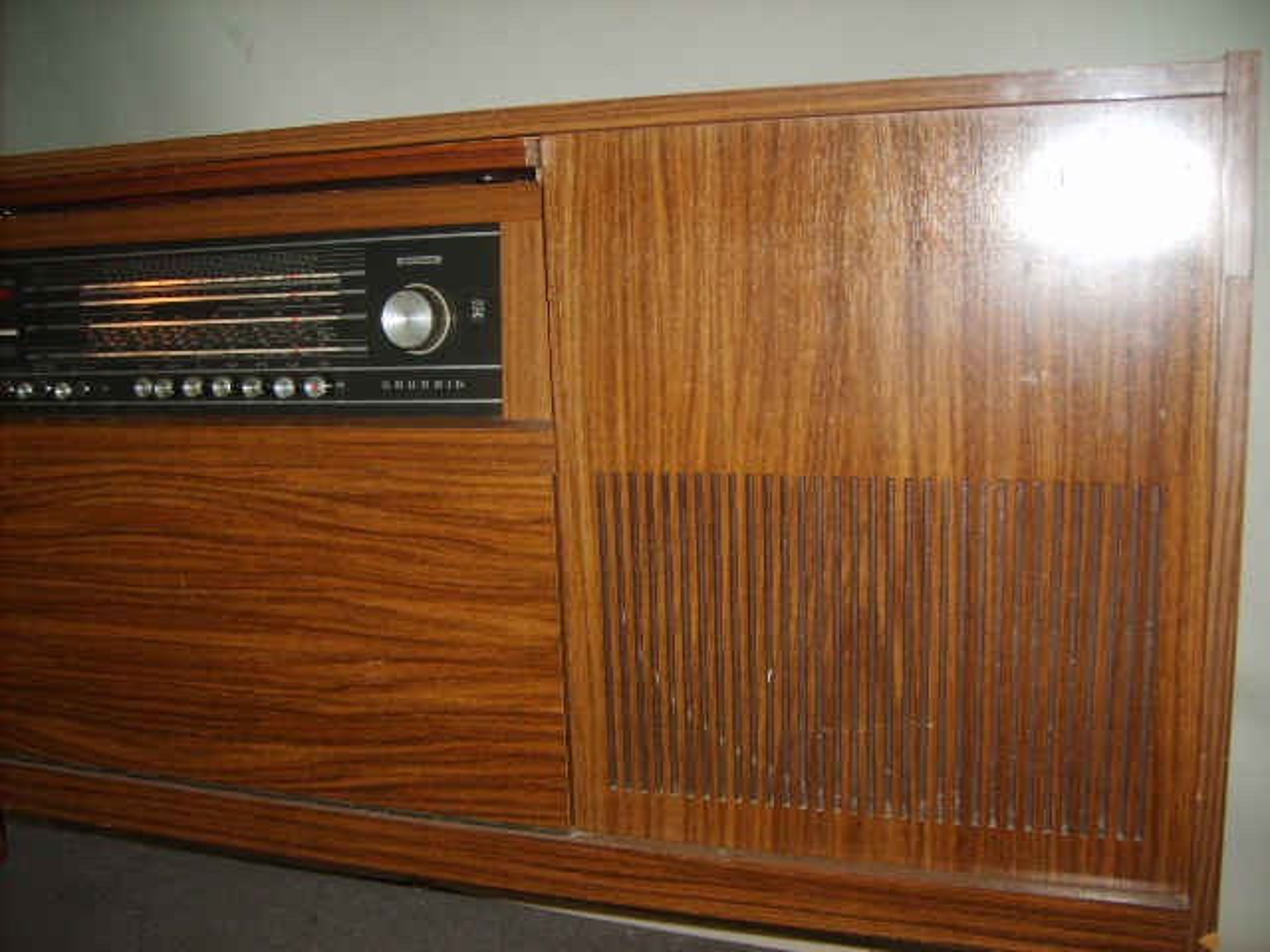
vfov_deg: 40.7
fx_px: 1284
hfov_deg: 52.6
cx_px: 635
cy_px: 476
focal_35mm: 35
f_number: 2.8
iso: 100
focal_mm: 5.8
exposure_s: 1/45
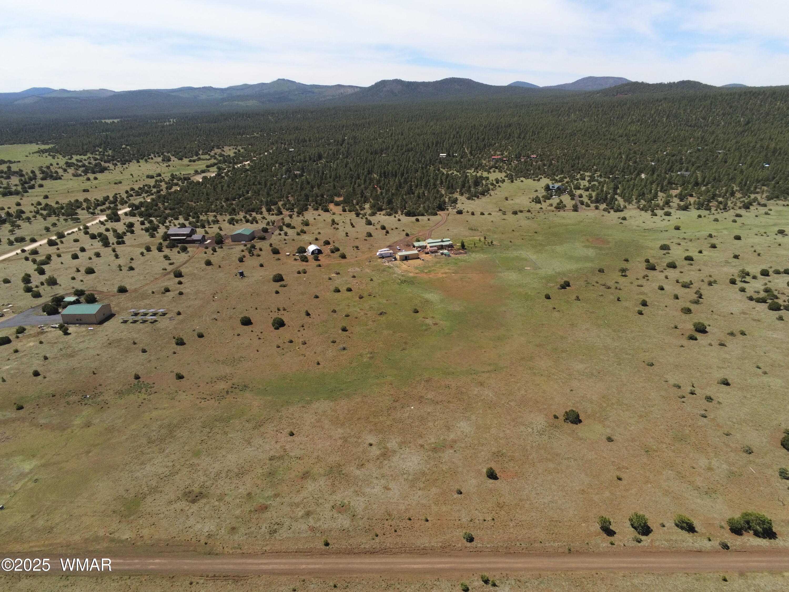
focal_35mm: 23
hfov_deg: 73.9
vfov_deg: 58.9
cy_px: 296
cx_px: 394
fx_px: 524
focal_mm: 4
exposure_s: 1/1923
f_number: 2.4
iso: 123
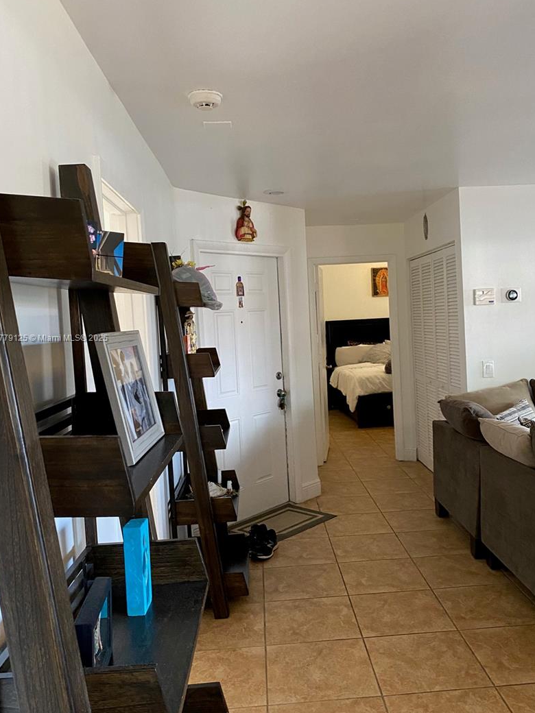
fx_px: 618
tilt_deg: -1.2
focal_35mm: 30
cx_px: 291
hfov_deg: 46.7
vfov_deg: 59.9
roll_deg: +2.5
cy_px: 339
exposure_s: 1/60
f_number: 1.8
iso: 320
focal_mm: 4.25
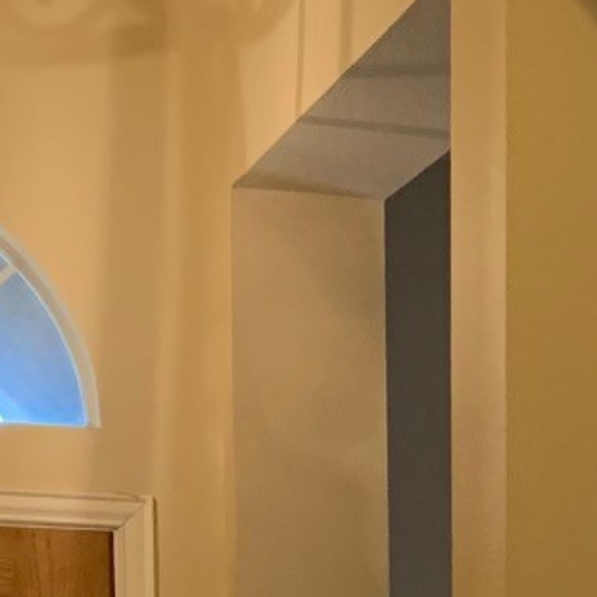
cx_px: 810
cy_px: 1269
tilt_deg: -9.6
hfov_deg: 11.4
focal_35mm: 149
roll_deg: -1.1
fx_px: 2907
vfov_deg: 10.6
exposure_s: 1/40
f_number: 1.8
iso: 250
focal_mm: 4.25
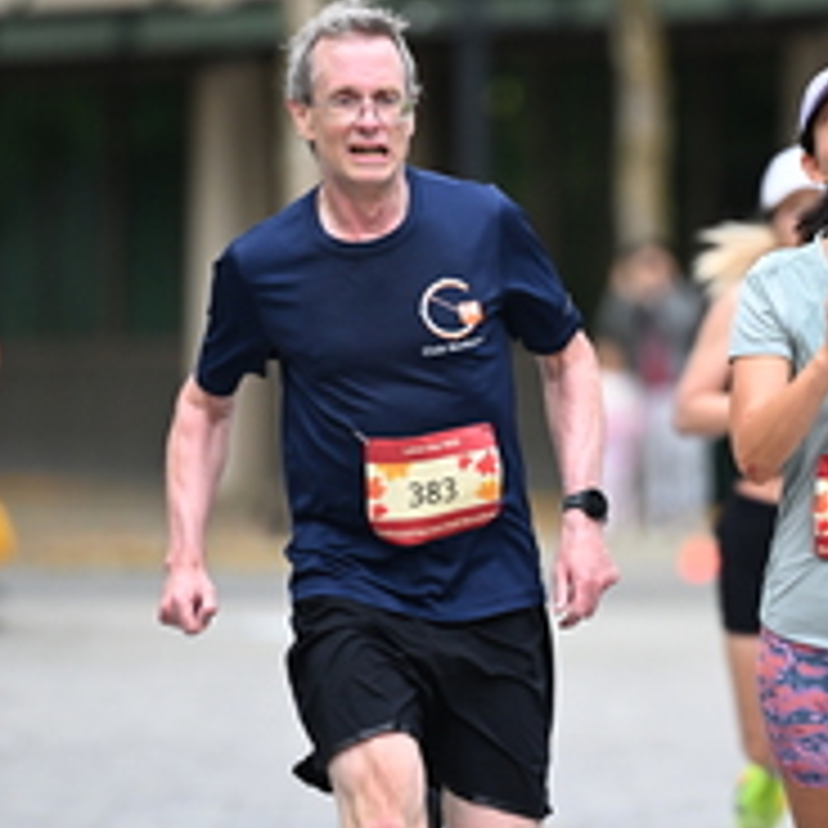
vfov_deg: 3.5
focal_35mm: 507
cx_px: 691
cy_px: 328
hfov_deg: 3.5
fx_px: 13720
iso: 1000
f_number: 2.8
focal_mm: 200
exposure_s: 1/2000
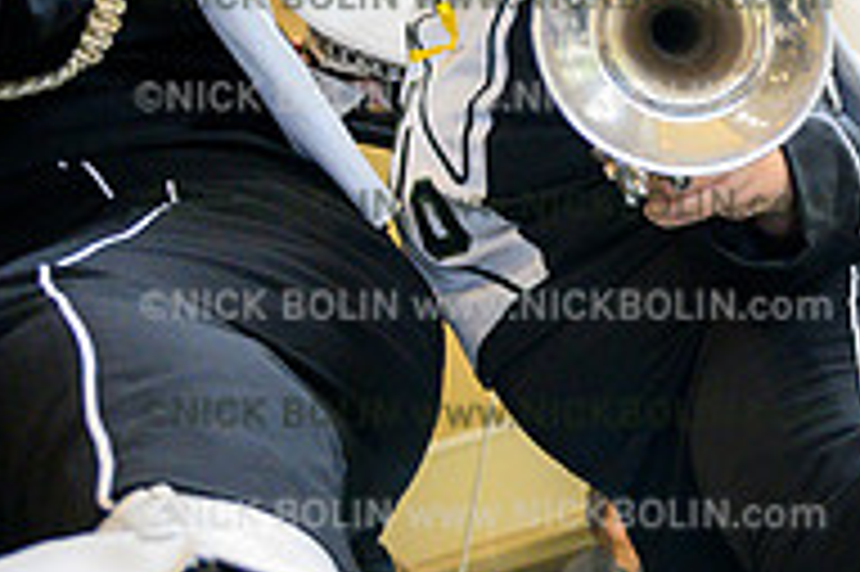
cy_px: 306
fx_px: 1742
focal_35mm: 73
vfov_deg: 18.6
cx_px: 1189
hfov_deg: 23.6
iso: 6400
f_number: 4
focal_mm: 24
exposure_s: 1/800
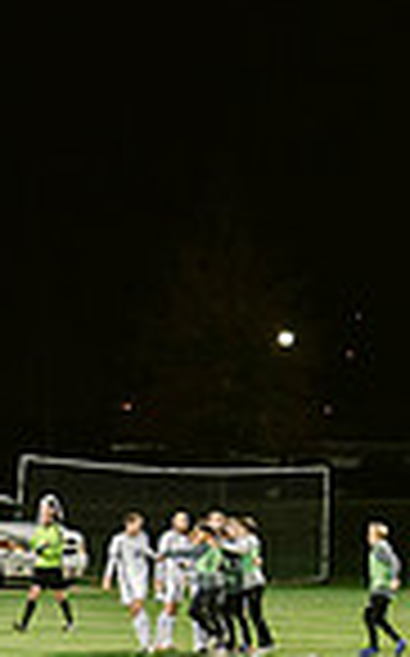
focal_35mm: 283
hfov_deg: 4.4
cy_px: 650
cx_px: 1284
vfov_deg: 7.4
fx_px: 5070
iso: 2000
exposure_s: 1/160
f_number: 4
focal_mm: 70
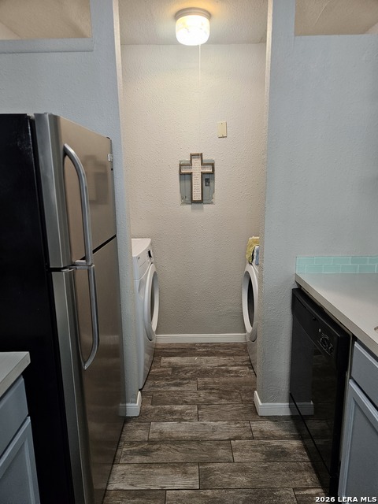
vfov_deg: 73.9
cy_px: 252
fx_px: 335
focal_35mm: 23
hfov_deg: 58.9
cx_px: 189
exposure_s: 1/120
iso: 200
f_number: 1.8
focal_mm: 5.4
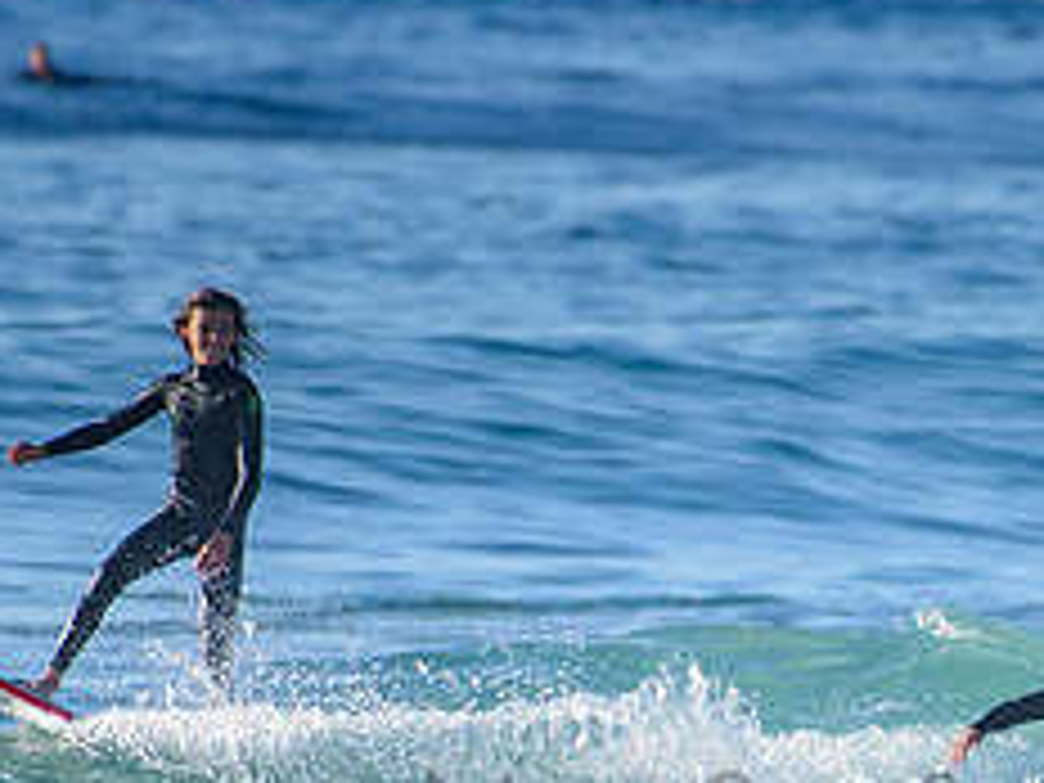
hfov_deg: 1.3
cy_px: 710
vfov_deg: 1.0
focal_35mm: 1476
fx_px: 44515
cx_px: 927
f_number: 5.6
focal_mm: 500
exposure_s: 1/2000
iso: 400
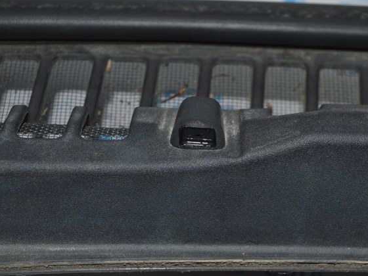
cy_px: 138
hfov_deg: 21.6
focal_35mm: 91
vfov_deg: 16.3
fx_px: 963
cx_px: 189
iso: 100
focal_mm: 55
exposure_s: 1/60
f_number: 8
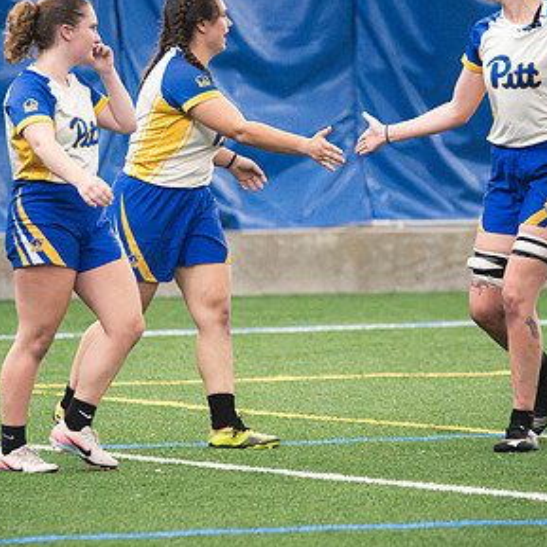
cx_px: 223
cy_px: 238
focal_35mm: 512
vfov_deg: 3.4
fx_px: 9153
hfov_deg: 3.4
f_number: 2.8
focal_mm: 200
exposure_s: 1/640
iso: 12800
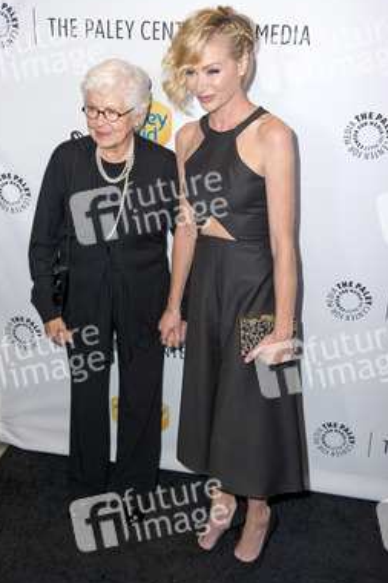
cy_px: 285
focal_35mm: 40
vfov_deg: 48.5
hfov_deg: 33.4
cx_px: 194
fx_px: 647
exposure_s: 1/400
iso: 500
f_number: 4.5
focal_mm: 38
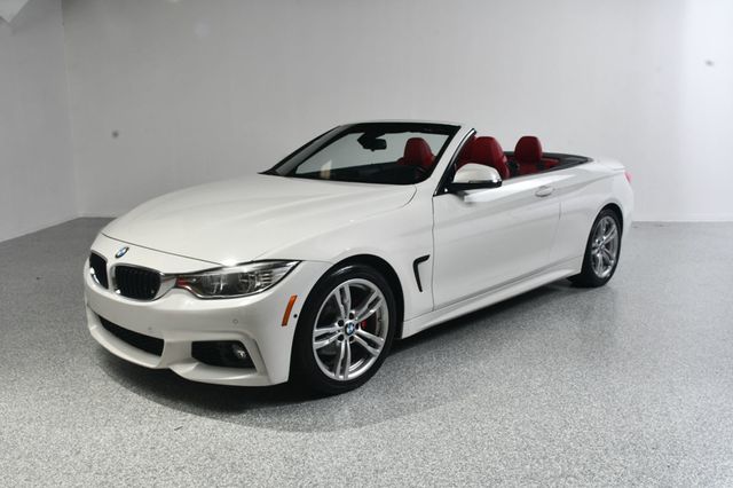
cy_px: 244
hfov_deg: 57.2
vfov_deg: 39.9
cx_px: 366
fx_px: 672
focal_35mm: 33
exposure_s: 1/160
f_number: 13
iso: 100
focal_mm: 22
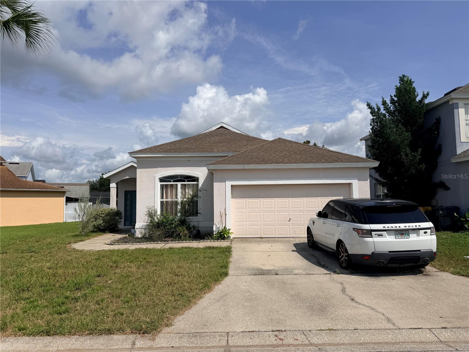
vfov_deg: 56.8
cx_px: 234
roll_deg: +0.8
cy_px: 176
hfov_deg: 71.6
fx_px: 325
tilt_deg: +3.7
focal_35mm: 24
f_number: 1.78
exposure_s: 1/11905
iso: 80
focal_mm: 6.76
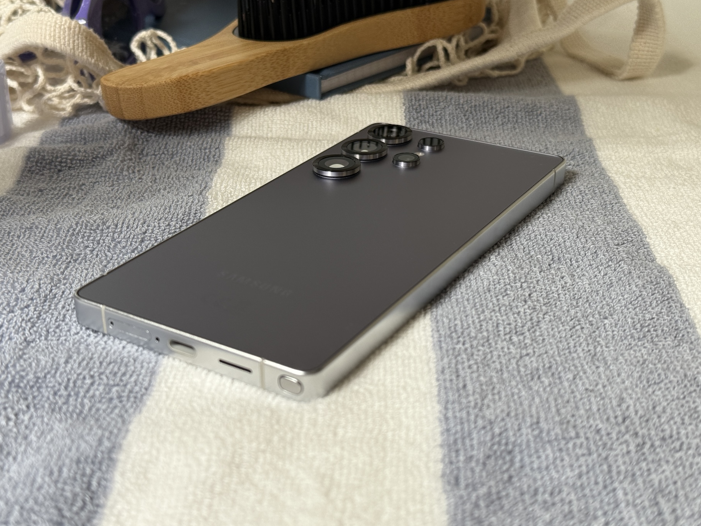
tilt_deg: -27.0
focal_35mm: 50
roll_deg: +1.1
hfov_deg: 38.2
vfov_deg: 29.1
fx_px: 1013
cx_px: 336
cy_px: 269
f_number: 1.78
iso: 125
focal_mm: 6.76
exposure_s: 1/131
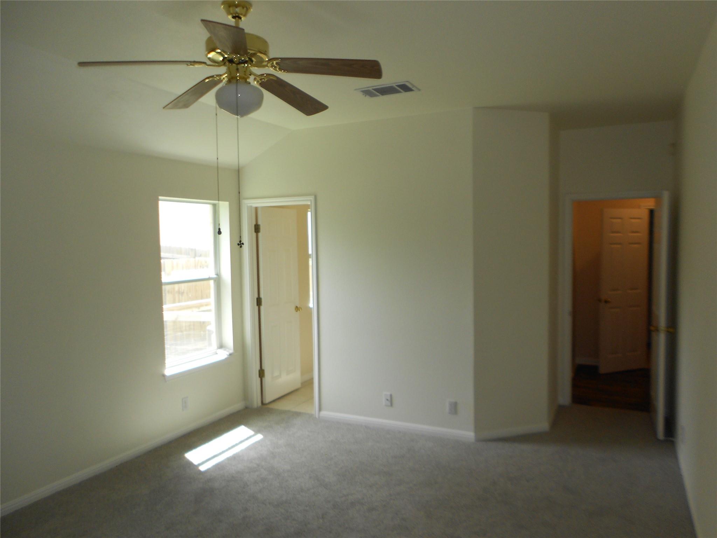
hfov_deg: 67.3
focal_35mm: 26
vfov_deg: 53.1
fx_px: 539
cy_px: 269
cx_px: 358
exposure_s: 1/60
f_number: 3.2
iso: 80
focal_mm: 4.6
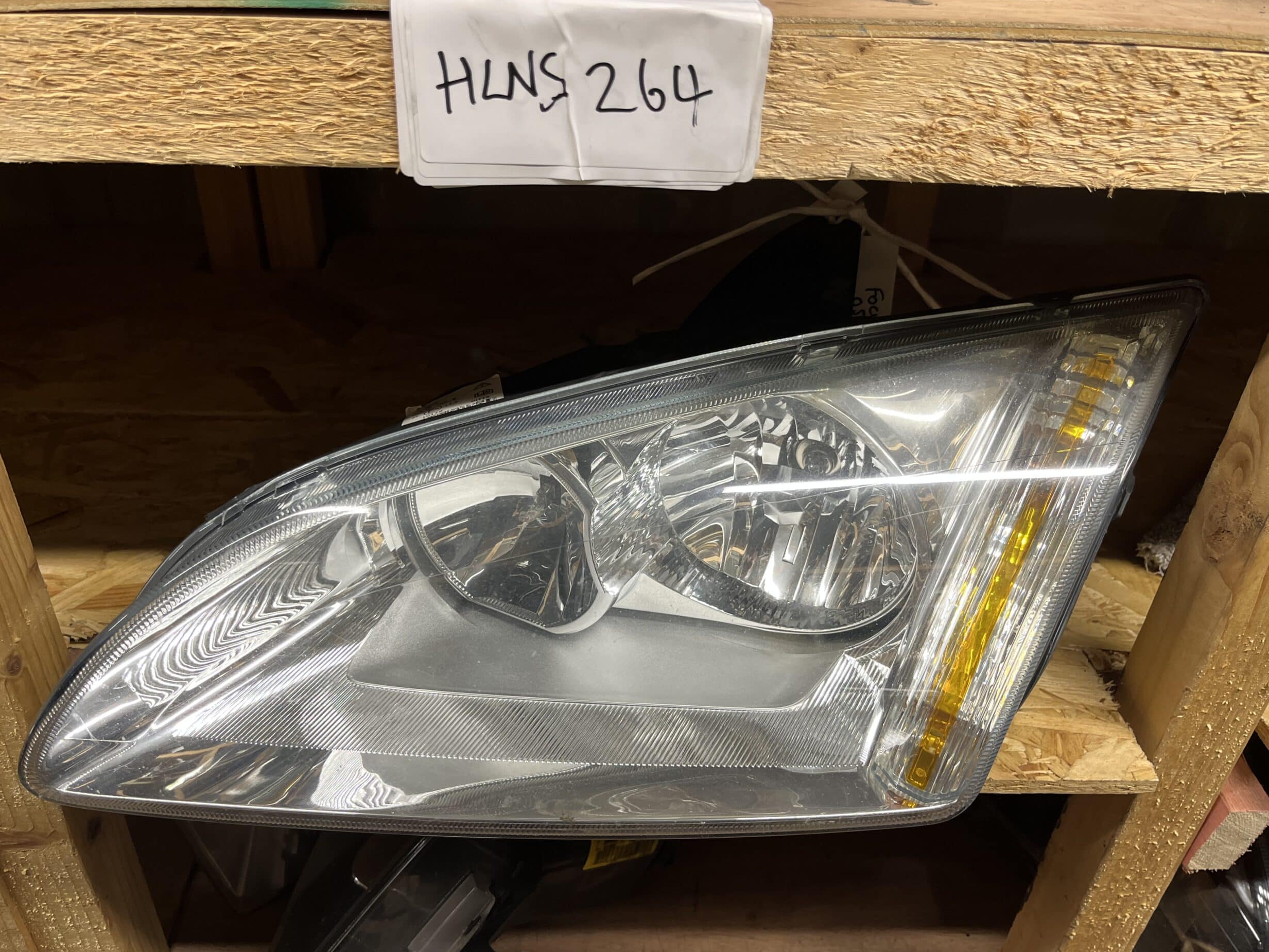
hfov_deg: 65.3
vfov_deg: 51.4
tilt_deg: -35.2
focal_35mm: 27
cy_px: 467
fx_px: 990
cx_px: 627
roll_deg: -4.5
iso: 125
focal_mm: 5.1
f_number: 1.6
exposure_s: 1/100
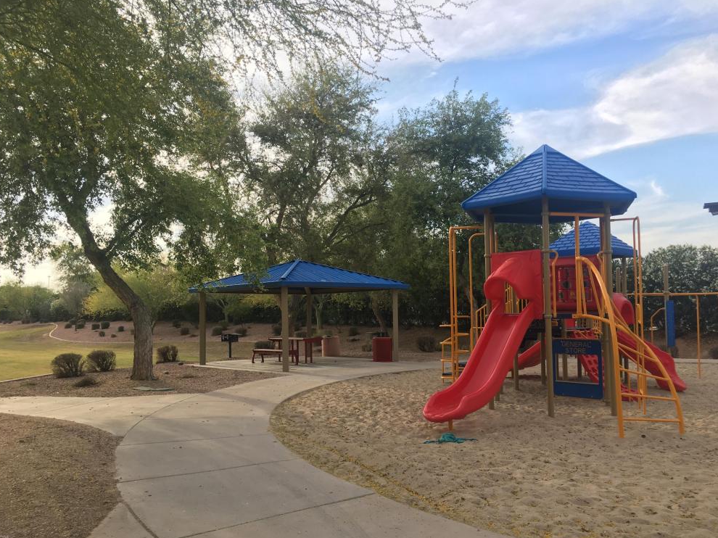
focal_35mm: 30
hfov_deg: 60.0
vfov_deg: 46.8
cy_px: 276
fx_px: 622
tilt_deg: +4.0
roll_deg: -0.1
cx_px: 360
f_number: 2.2
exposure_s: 1/452
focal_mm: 4.15
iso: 25
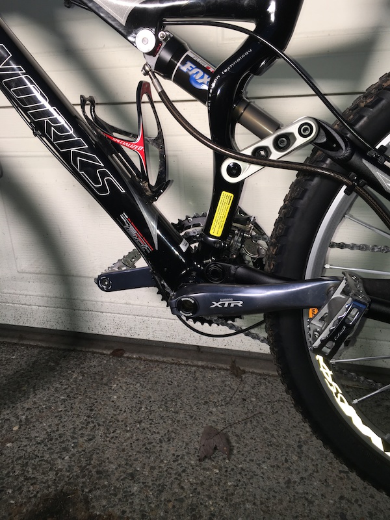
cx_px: 195
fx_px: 436
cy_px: 260
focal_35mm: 29
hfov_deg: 48.2
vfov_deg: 61.7
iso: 25
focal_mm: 4.15
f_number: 2.2
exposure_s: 1/54
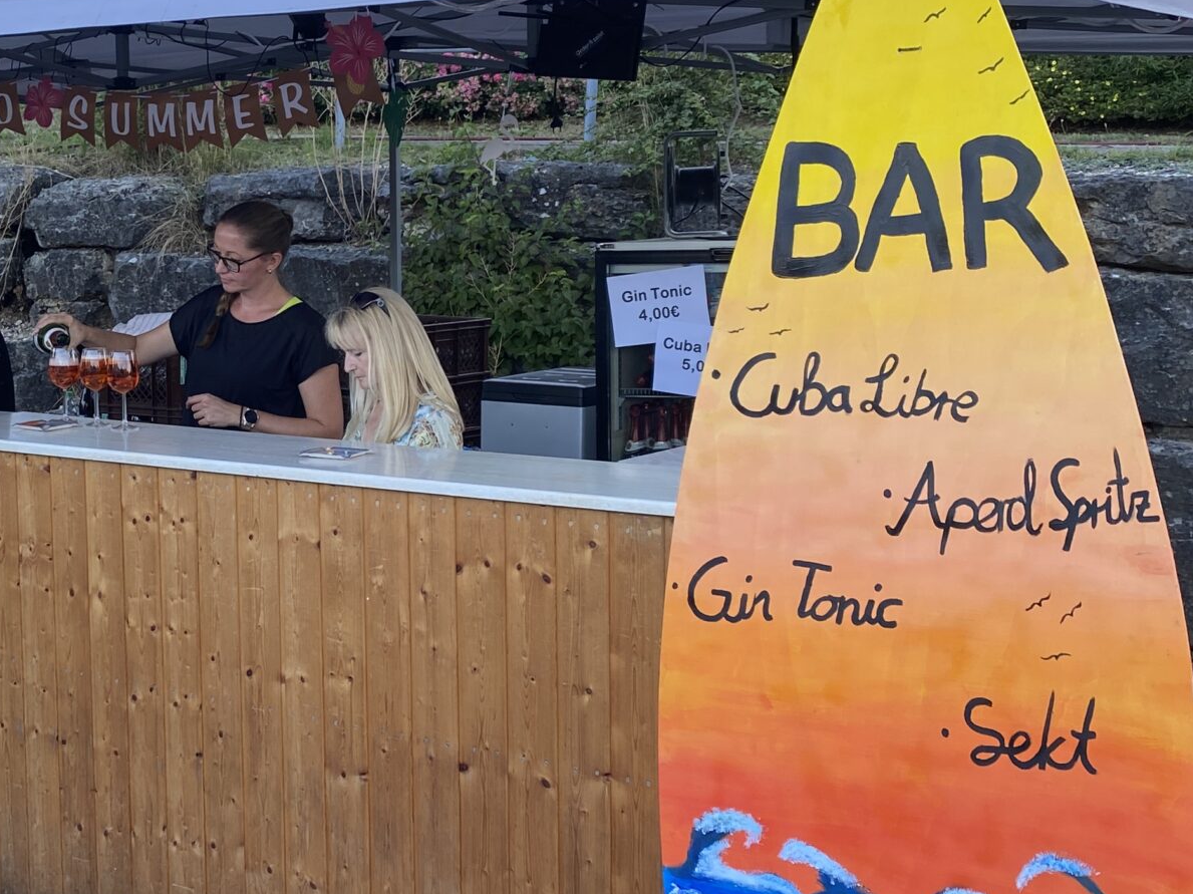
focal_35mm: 56
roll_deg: +0.1
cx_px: 215
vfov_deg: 26.1
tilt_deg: -3.8
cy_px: 405
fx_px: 1929
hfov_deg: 33.2
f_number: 1.8
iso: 32
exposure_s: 1/149
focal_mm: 4.25
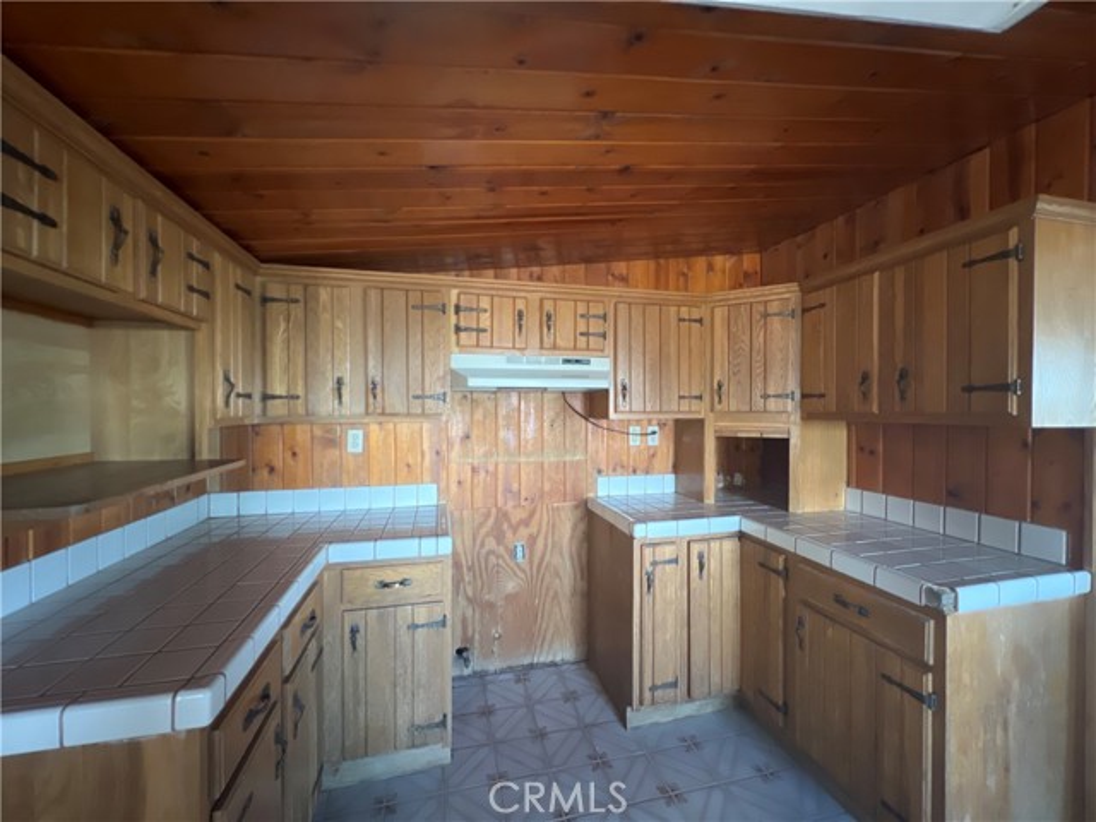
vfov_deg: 89.9
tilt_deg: -0.2
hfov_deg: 106.2
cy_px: 411
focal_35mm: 13
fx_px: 412
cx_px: 548
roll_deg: -0.2
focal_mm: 1.57
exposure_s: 1/55
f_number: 1.8
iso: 1000
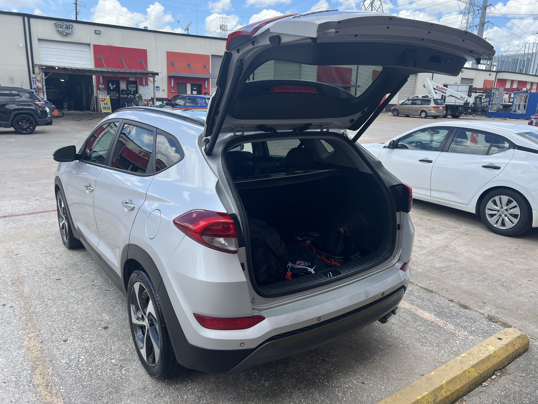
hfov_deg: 67.3
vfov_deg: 53.1
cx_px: 269
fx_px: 404
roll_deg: -2.6
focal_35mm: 26
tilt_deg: -15.8
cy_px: 202
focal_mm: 5.7
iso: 50
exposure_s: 1/1412
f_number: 1.5
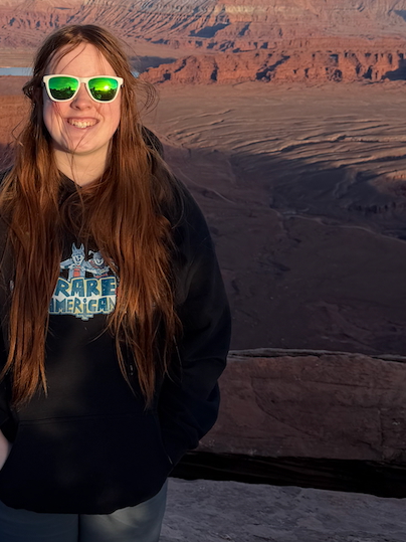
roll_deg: -1.1
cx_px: 62
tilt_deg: -9.6
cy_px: 150
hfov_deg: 25.1
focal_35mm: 57
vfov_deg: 33.3
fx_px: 892
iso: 80
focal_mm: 6.76
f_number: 1.78
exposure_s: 1/2299
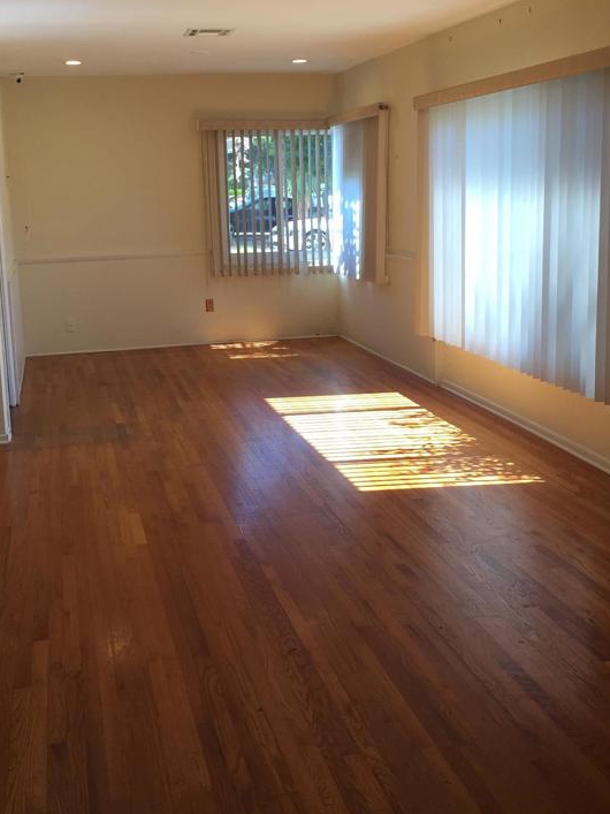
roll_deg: +1.5
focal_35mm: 42
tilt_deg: -9.6
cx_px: 273
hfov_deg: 34.3
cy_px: 379
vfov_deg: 44.8
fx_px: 987
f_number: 2.2
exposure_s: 1/120
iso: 40
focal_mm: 4.15
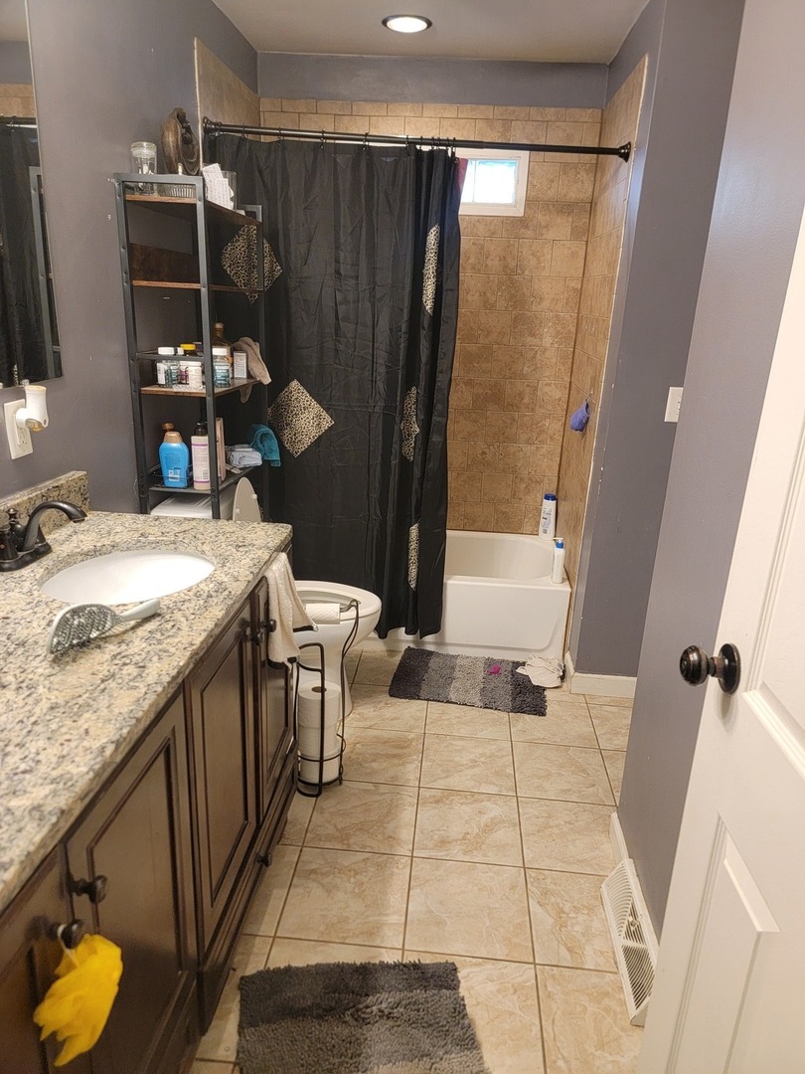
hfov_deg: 56.8
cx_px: 402
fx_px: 744
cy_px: 537
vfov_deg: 71.6
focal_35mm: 24
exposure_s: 1/120
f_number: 1.8
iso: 250
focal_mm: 6.7
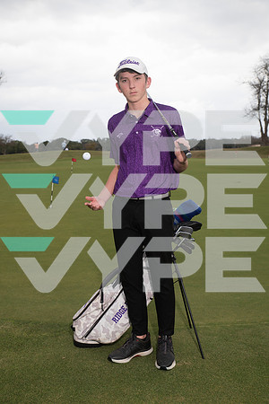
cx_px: 134
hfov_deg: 29.2
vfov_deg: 42.7
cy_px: 202
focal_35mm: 46
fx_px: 516
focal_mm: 46
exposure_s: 1/400
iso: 160
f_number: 6.3
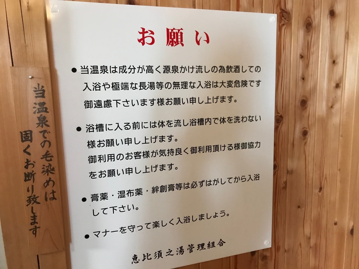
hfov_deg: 63.4
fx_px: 290
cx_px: 180
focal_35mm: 28
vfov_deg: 49.7
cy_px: 134
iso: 100
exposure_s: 1/15
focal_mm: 3.99
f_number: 1.8
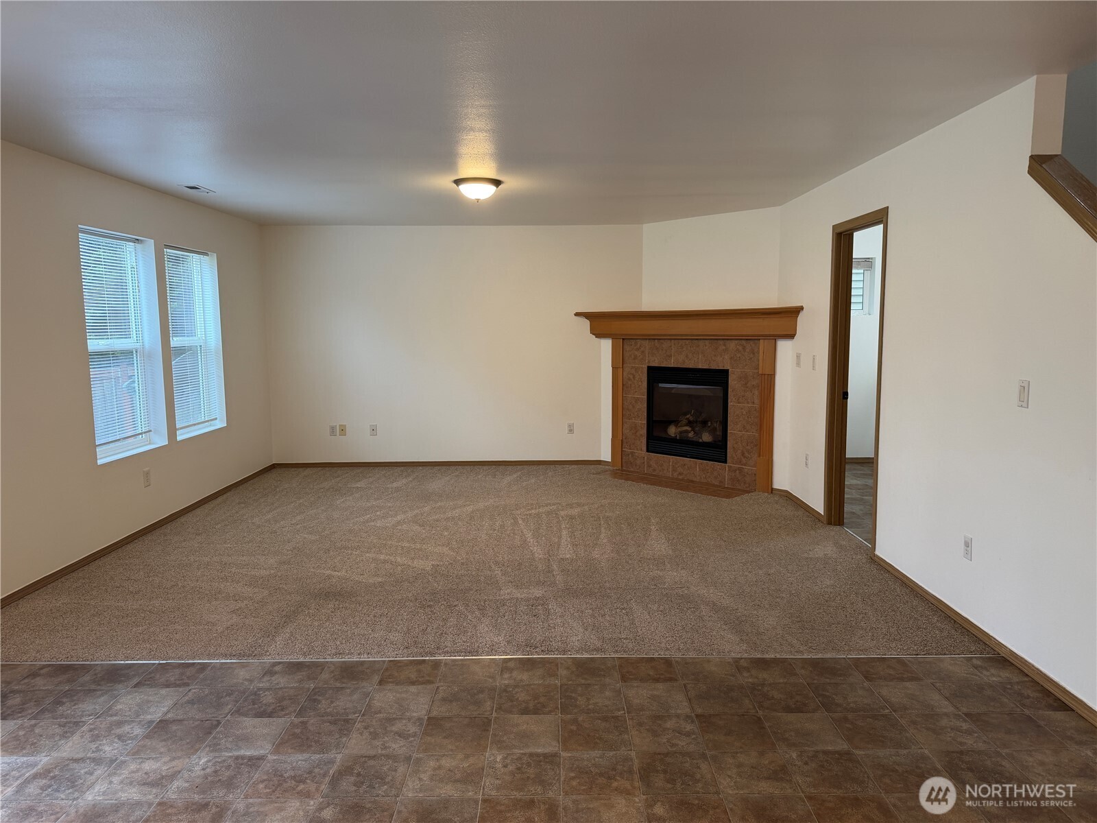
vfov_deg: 56.8
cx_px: 548
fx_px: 761
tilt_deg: -5.9
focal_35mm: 24
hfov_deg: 71.6
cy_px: 412
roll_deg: +1.4
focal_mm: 6.76
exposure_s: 1/60
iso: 125
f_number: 1.78
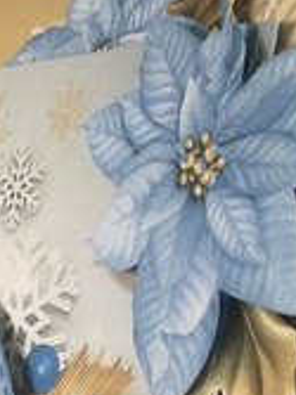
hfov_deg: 18.6
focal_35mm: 78
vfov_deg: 23.3
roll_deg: +2.5
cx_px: 37
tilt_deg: -15.1
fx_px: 890
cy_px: 452
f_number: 2.2
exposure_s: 1/33
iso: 100
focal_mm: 4.15
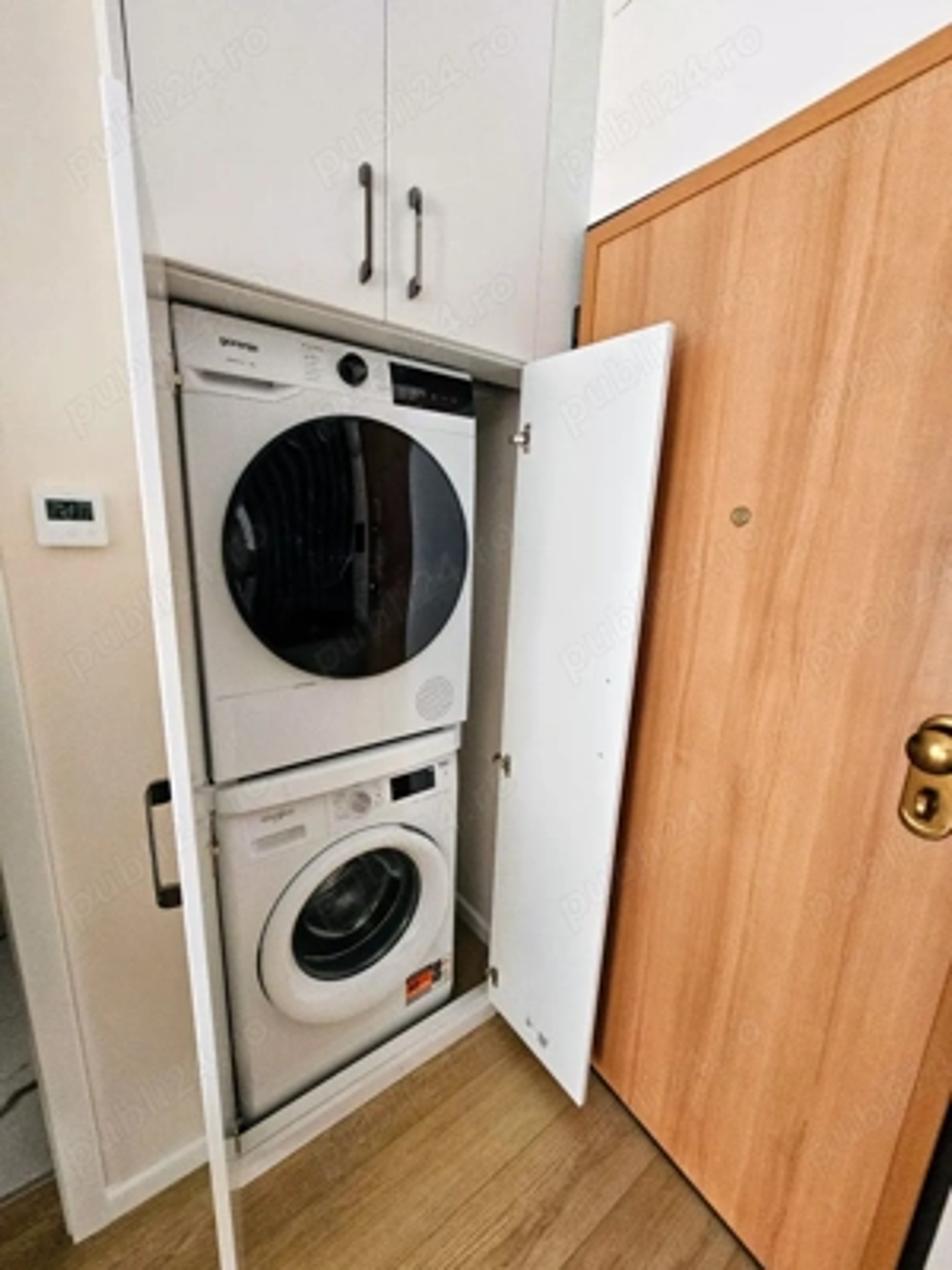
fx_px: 477
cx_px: 476
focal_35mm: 13
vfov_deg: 106.2
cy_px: 635
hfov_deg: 89.9
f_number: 2.2
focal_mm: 2.2
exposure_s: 1/100
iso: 160
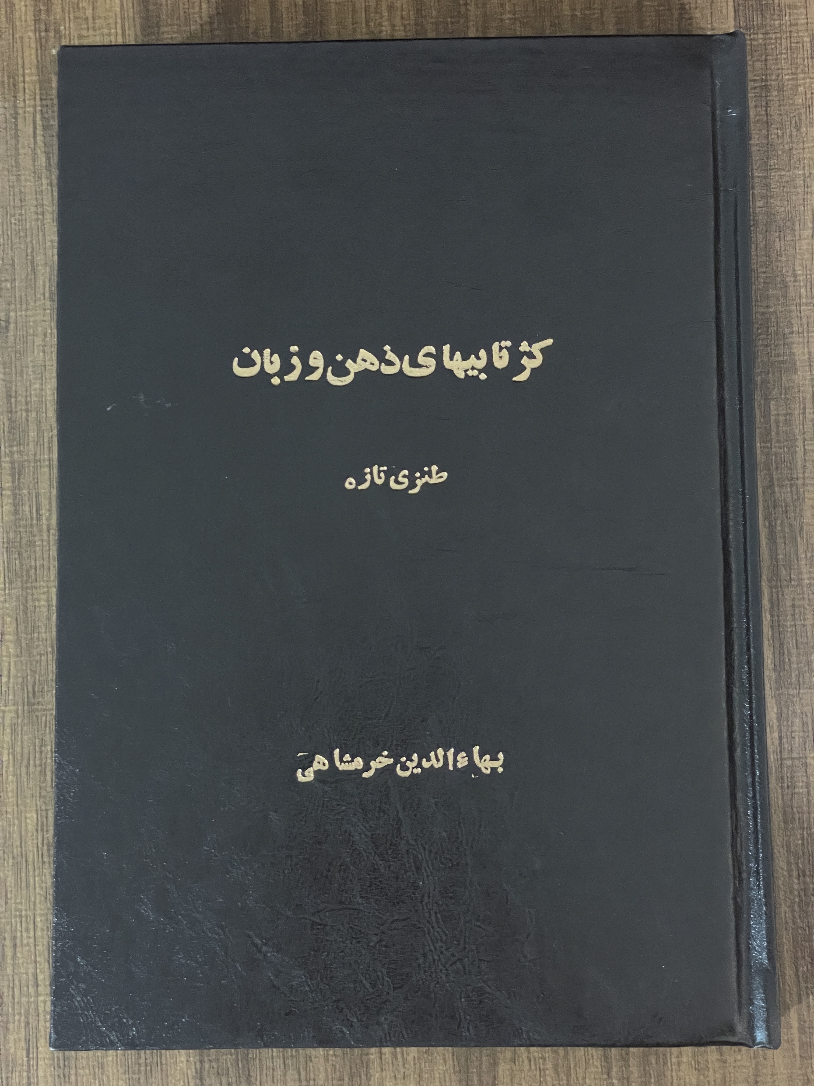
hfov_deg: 28.0
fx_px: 1630
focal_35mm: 52
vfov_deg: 36.8
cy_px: 543
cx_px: 407
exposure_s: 1/30
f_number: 2
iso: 1600
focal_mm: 6
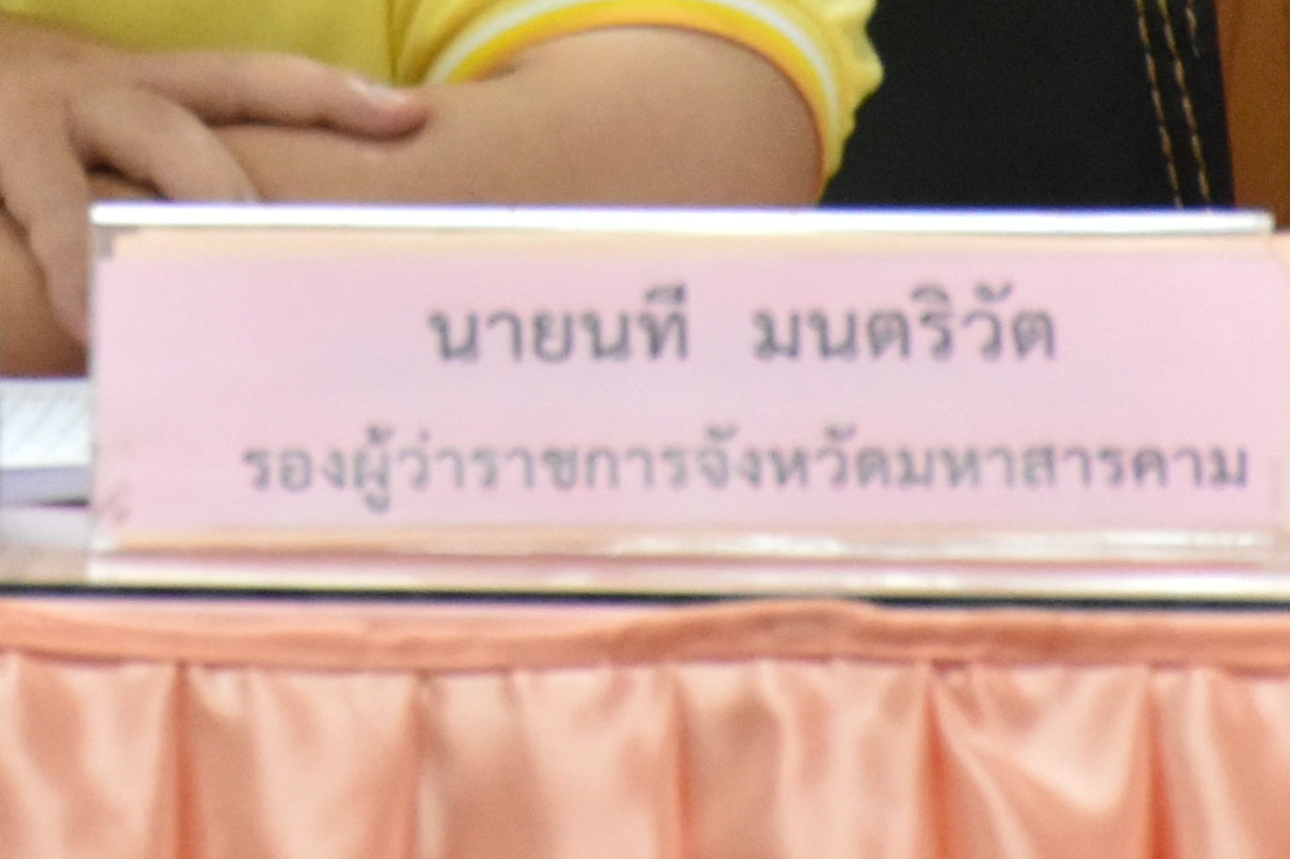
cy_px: -748
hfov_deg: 2.4
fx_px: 30557
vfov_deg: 1.6
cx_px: -38
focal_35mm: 853
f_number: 5.6
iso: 2500
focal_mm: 130
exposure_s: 1/160
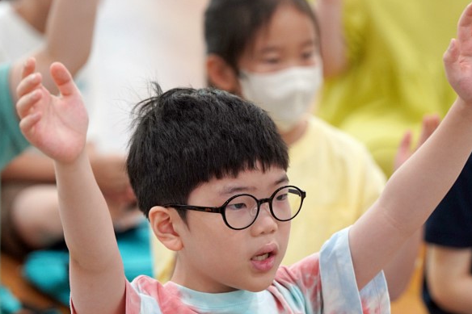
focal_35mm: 262
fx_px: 3434
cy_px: 234
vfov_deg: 5.2
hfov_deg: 7.9
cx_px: 243
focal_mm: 170
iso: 2000
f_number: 4
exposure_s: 1/200
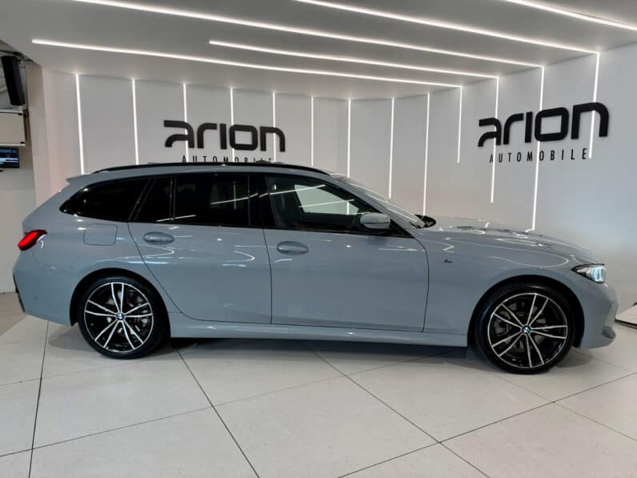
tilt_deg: -7.6
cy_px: 239
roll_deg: +0.2
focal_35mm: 24
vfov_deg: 56.8
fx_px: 442
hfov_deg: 71.6
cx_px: 318
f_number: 1.8
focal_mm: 6.93
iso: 125
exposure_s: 1/115
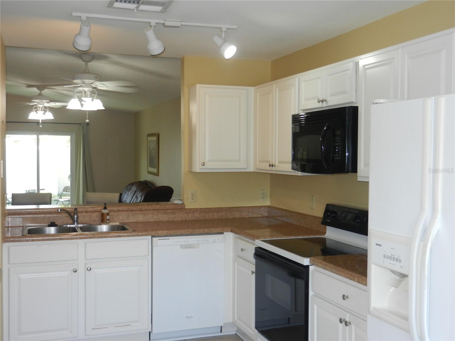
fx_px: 499
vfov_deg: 37.7
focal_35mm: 38
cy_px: 170
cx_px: 228
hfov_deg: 49.0
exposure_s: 1/30
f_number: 4
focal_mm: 6.9
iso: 180
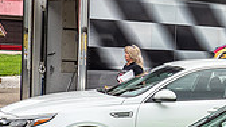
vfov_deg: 10.7
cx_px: 348
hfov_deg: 17.0
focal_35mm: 113
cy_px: 74
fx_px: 676
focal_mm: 15
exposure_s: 1/125
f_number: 8
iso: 200
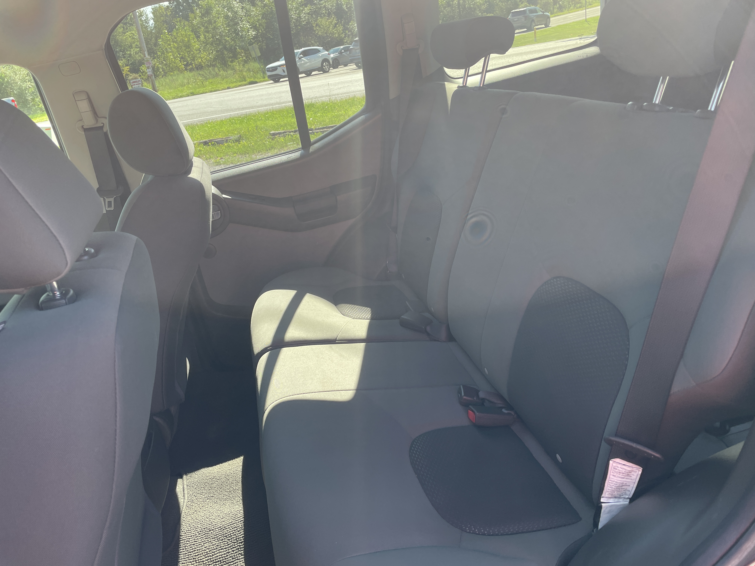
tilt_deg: -22.7
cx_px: 378
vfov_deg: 53.1
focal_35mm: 26
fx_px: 567
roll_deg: +11.2
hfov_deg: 67.3
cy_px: 283
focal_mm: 4.2
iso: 32
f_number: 1.6
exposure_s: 1/188
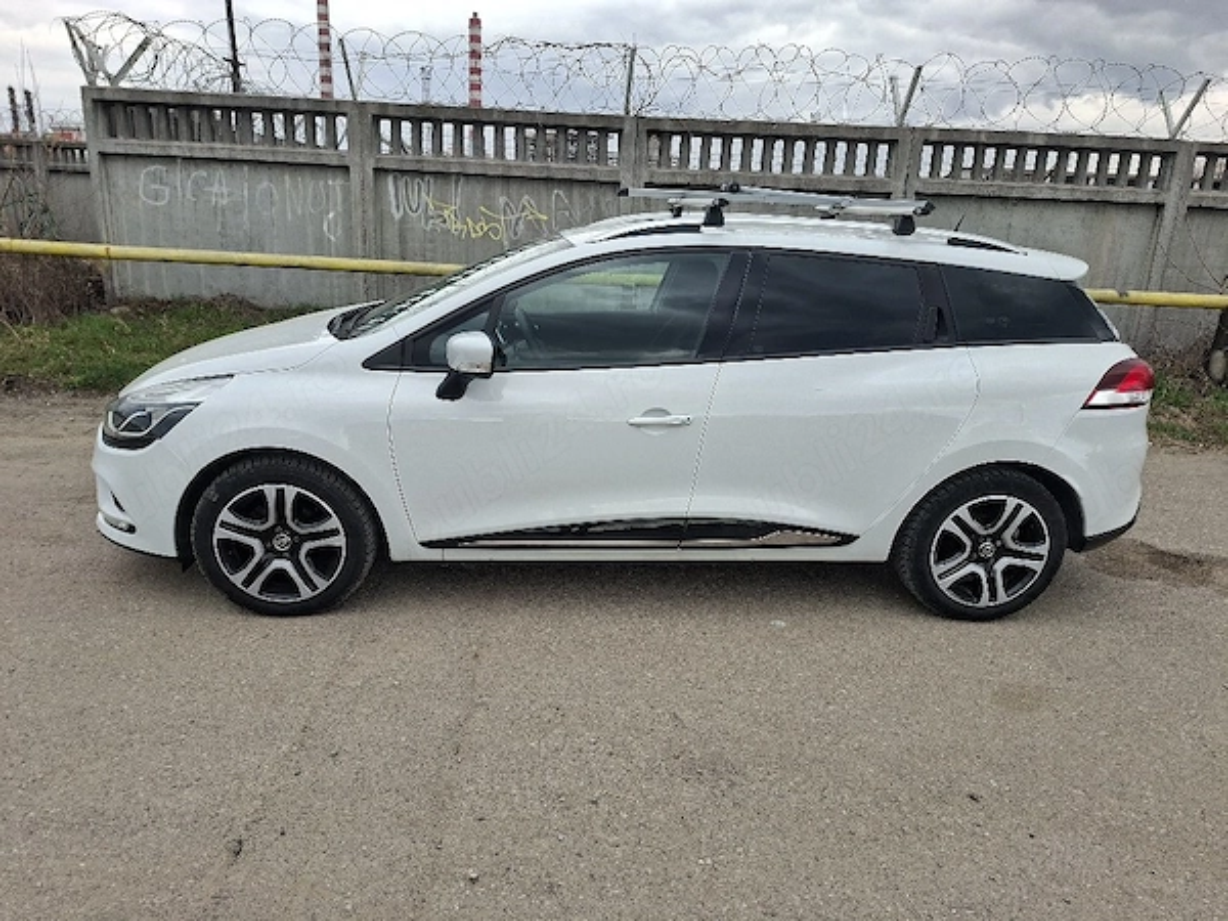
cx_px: 614
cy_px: 460
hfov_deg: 73.9
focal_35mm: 23
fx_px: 816
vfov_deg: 58.9
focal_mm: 5.54
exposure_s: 1/556
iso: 50
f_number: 1.8
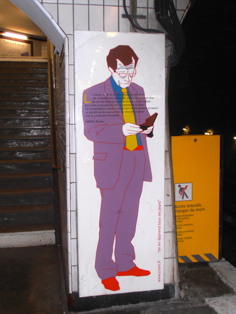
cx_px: 118
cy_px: 157
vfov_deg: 42.9
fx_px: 400
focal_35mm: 44
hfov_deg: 32.9
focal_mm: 7.87
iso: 160
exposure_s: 1/40
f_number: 4.2
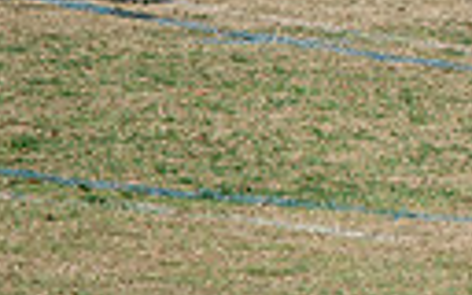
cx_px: 1051
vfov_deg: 1.4
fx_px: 11873
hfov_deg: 2.3
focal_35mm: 923
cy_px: -297
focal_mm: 200
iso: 250
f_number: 5
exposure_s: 1/1600
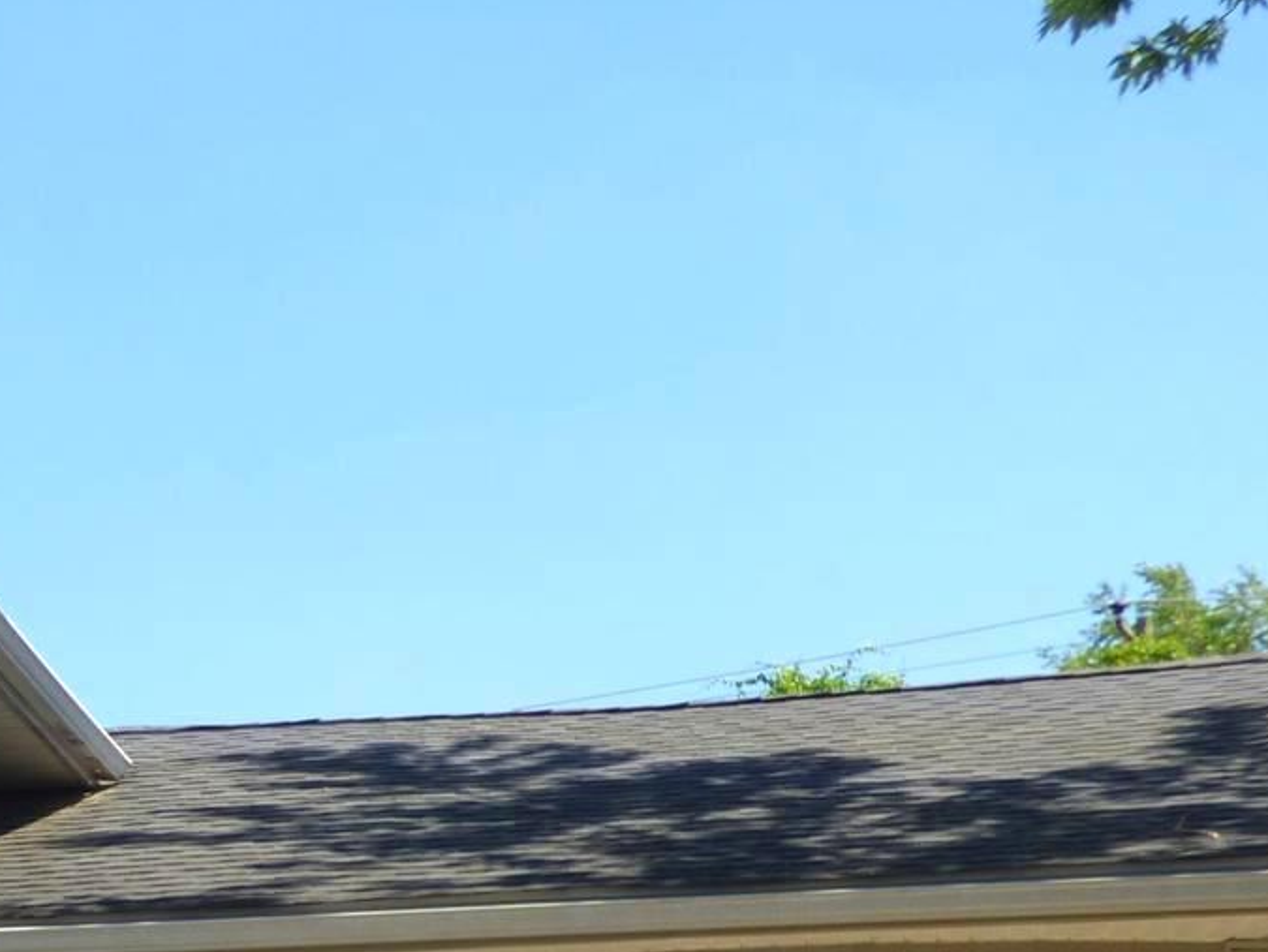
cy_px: 1132
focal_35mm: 94
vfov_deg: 15.2
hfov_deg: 19.7
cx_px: -207
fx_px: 3445
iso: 100
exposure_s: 1/640
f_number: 3.3
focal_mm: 5.53
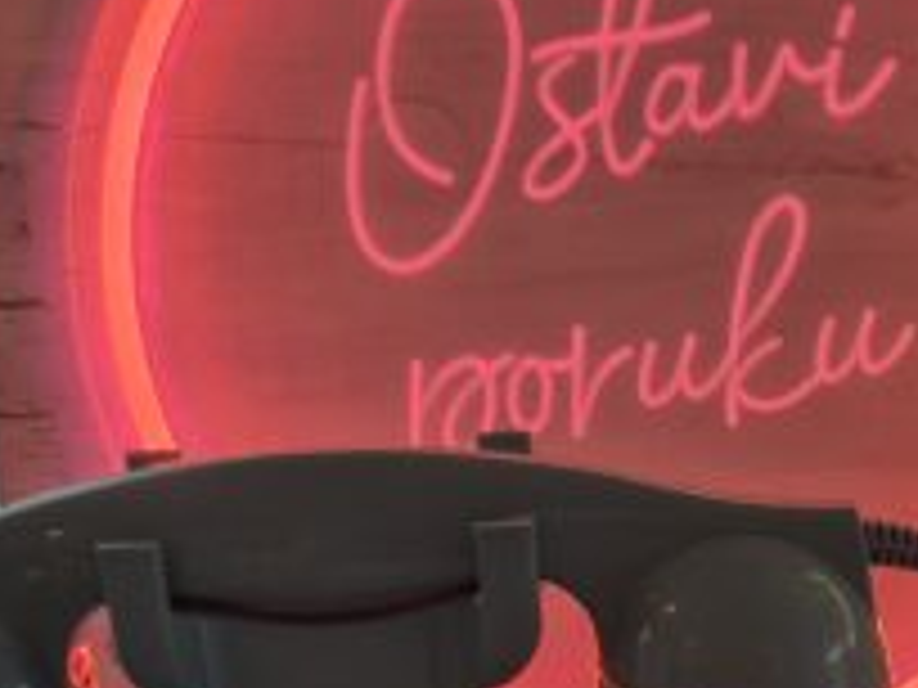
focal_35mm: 90
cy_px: 773
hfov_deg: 21.3
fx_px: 2387
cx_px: 819
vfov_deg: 15.9
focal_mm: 5.4
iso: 32
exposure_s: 1/100
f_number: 1.8
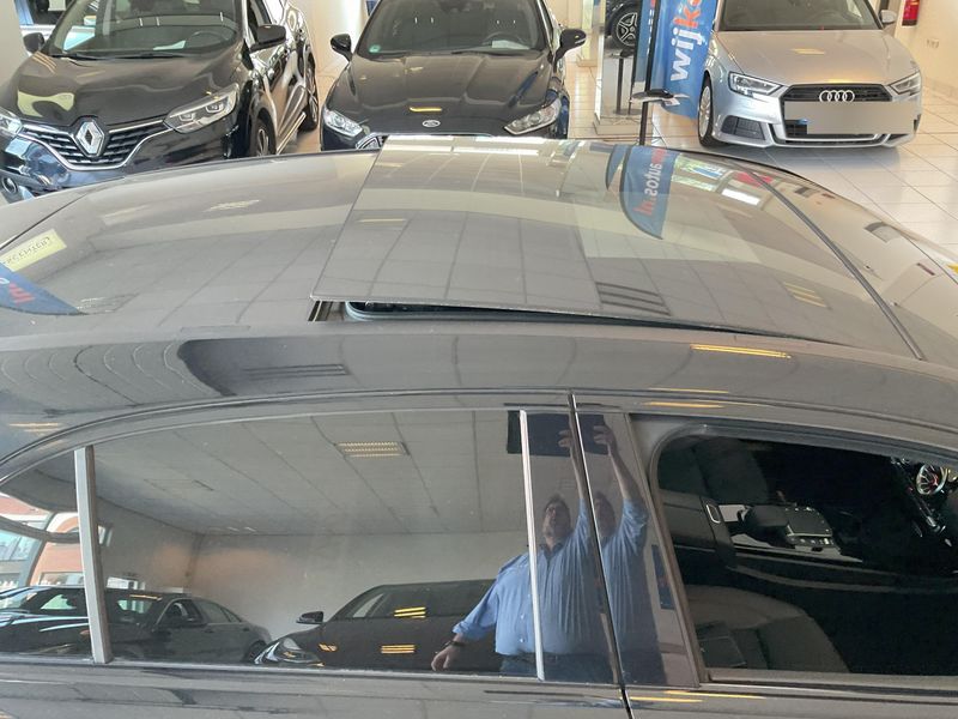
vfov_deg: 48.2
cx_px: 479
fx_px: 803
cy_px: 360
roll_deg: -1.8
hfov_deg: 61.7
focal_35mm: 29
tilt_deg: -25.7
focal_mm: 3
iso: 160
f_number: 1.8
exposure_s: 1/50
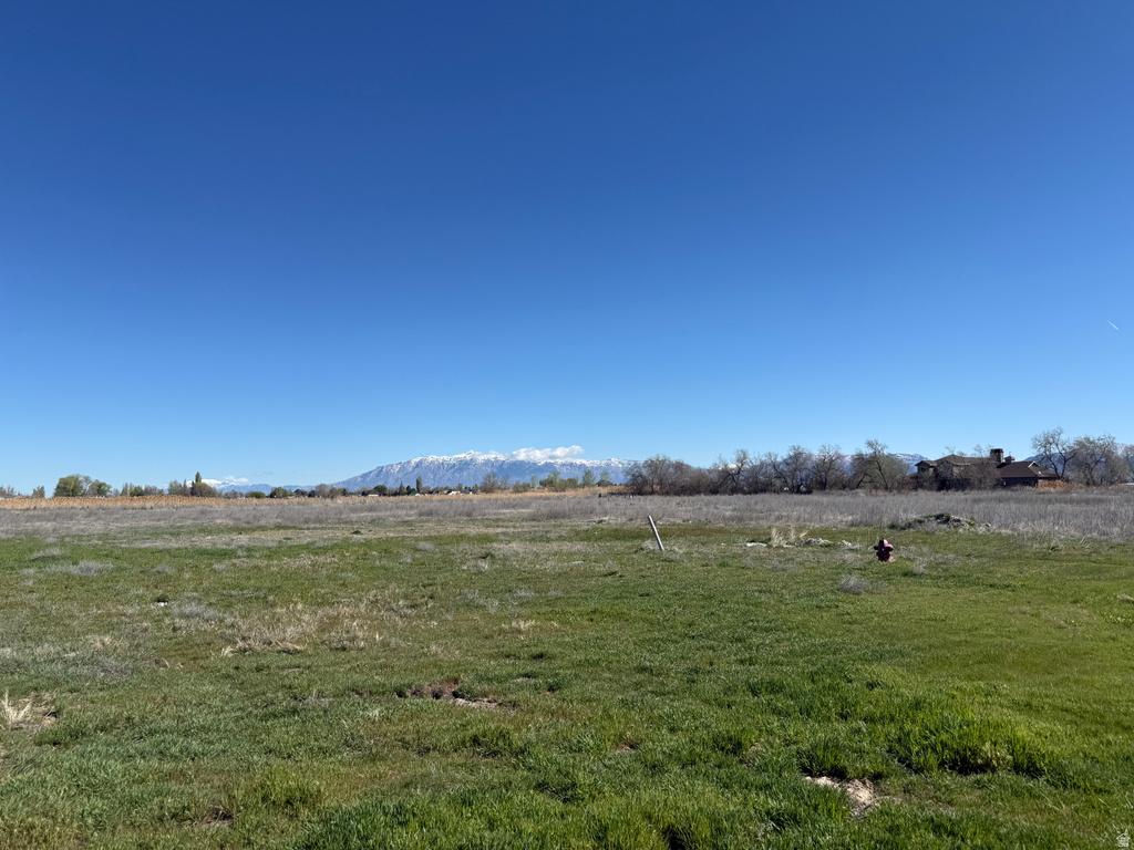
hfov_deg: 71.6
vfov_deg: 56.8
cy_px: 425
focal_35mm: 24
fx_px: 786
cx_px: 567
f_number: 1.78
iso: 80
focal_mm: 6.76
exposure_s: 1/6173
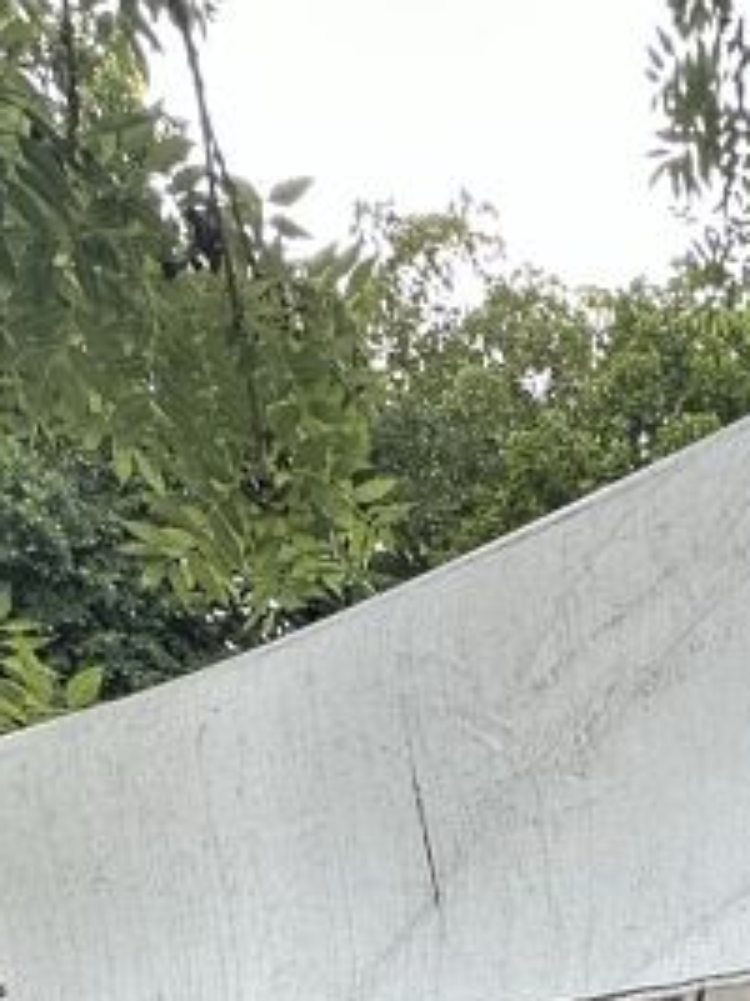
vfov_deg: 30.1
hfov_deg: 31.1
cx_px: 791
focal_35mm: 42
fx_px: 1214
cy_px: 1436
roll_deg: +1.6
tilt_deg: -8.8
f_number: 2.2
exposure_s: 1/99
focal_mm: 2.22
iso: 80
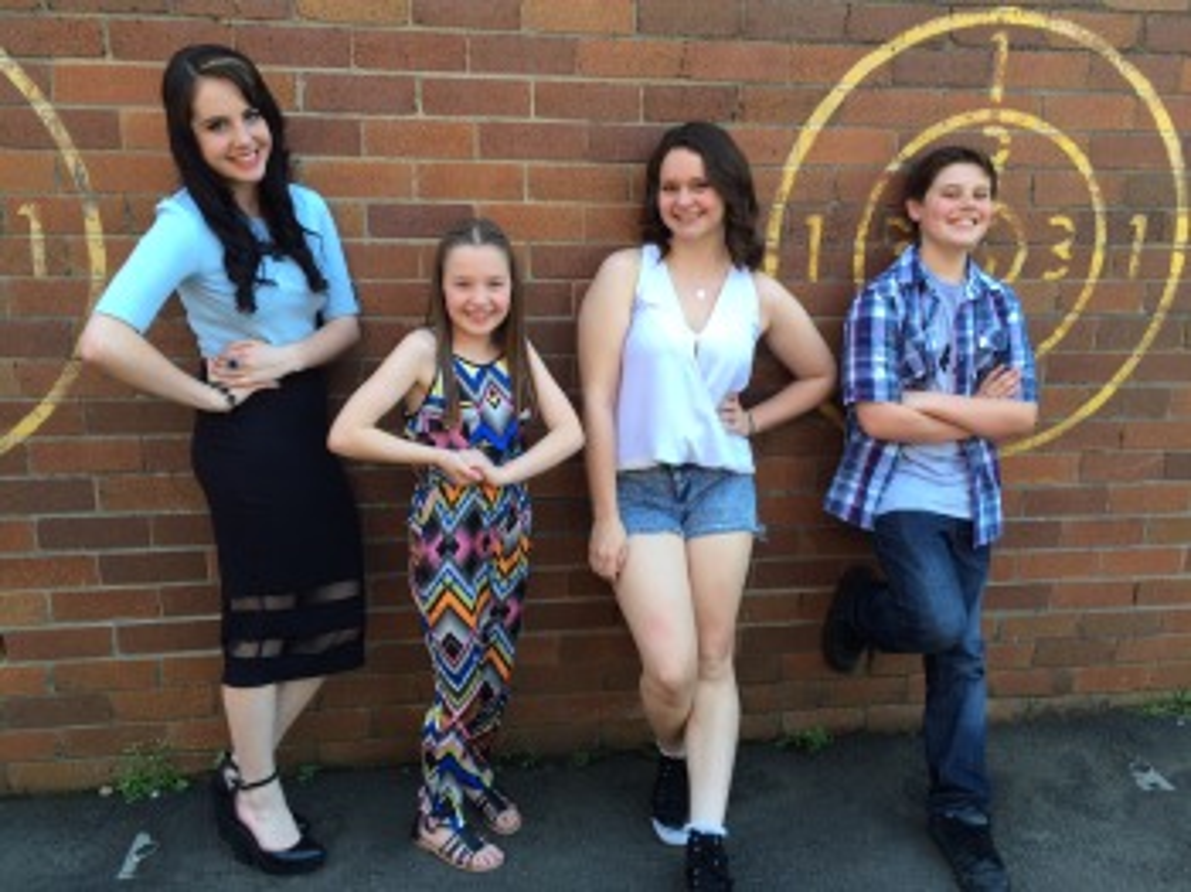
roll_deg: -0.6
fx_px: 997
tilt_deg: -14.6
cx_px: 596
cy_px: 446
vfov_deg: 48.2
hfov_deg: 61.7
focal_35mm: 29
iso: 32
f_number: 2.2
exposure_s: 1/120
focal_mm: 4.15
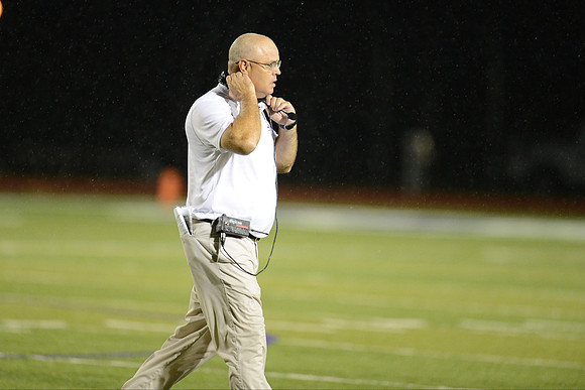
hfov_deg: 5.2
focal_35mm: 400
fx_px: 6501
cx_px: 292
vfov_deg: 3.4
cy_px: 195
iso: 5000
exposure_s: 1/1000
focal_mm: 400
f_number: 2.8
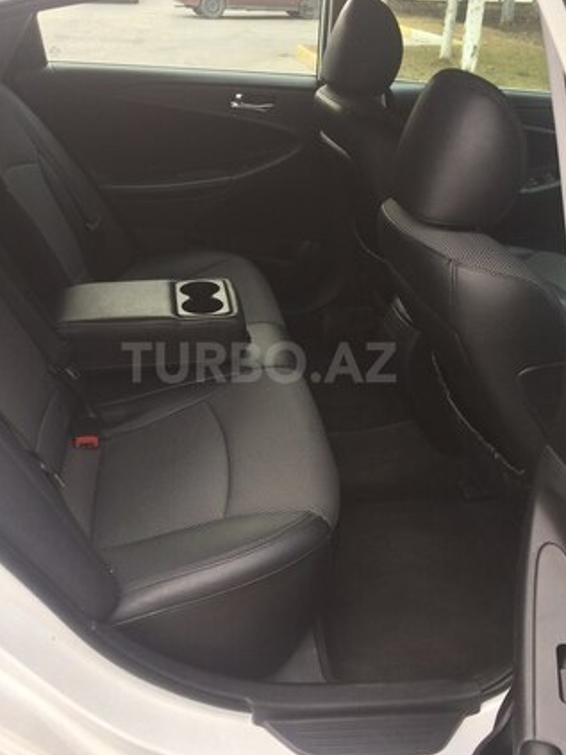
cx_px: 259
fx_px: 742
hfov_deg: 41.7
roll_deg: -1.4
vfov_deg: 54.0
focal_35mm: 34
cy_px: 362
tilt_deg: -27.8
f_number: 2.2
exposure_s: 1/100
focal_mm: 4.15
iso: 40
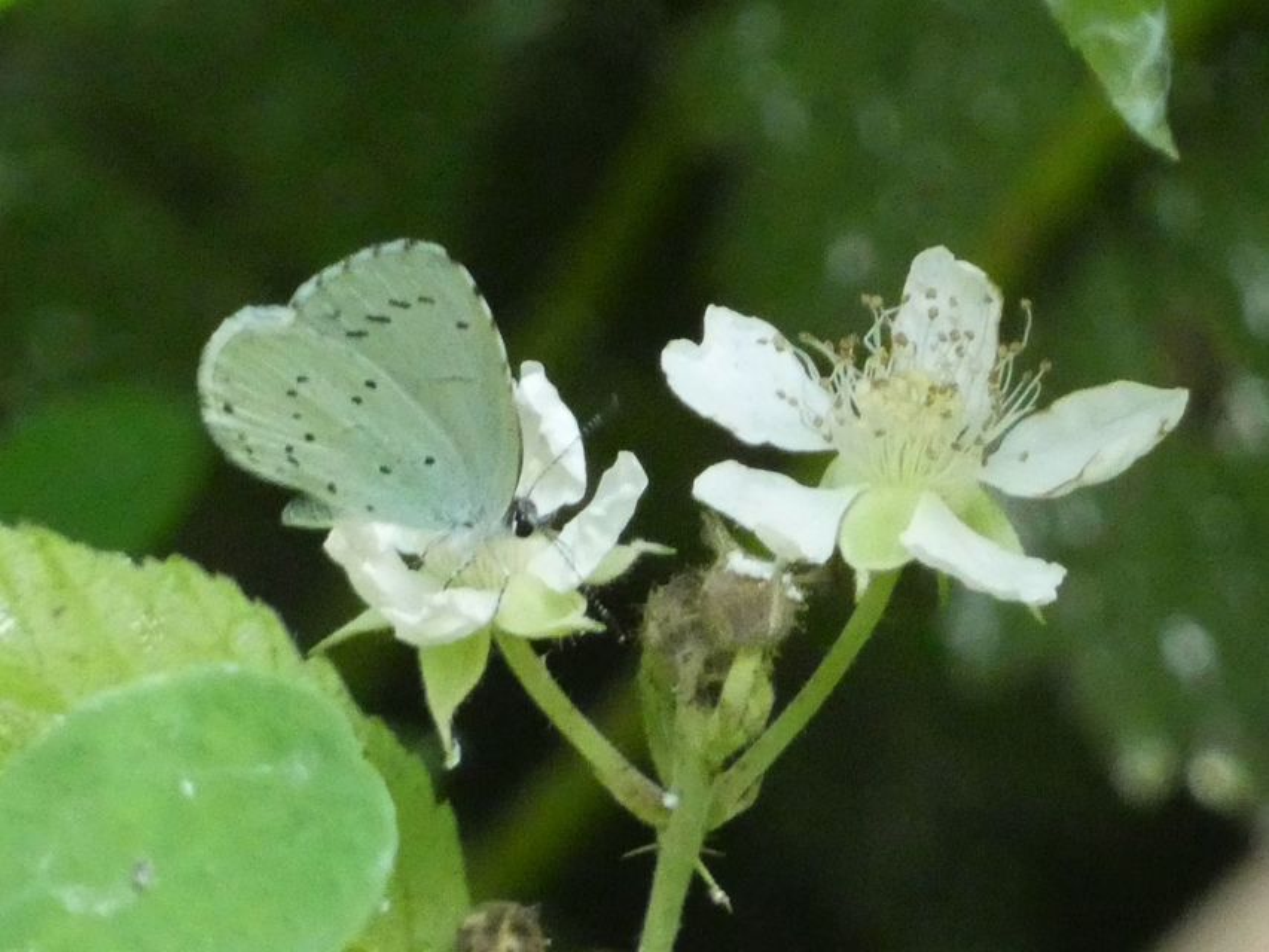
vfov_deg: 2.2
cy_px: 476
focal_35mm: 681
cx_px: 634
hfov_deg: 2.9
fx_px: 24969
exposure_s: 1/100
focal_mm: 121.9
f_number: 5.6
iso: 1600
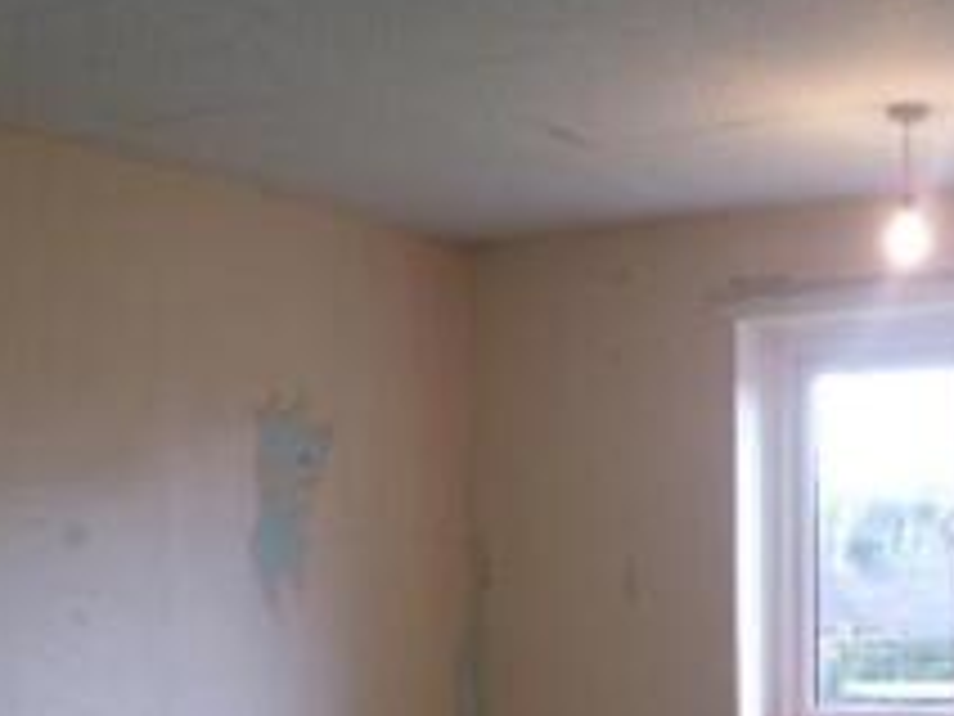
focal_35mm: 66
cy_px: 781
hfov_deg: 29.0
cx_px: 709
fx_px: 1819
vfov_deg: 21.2
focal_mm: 4.3
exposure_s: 1/60
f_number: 3.3
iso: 200
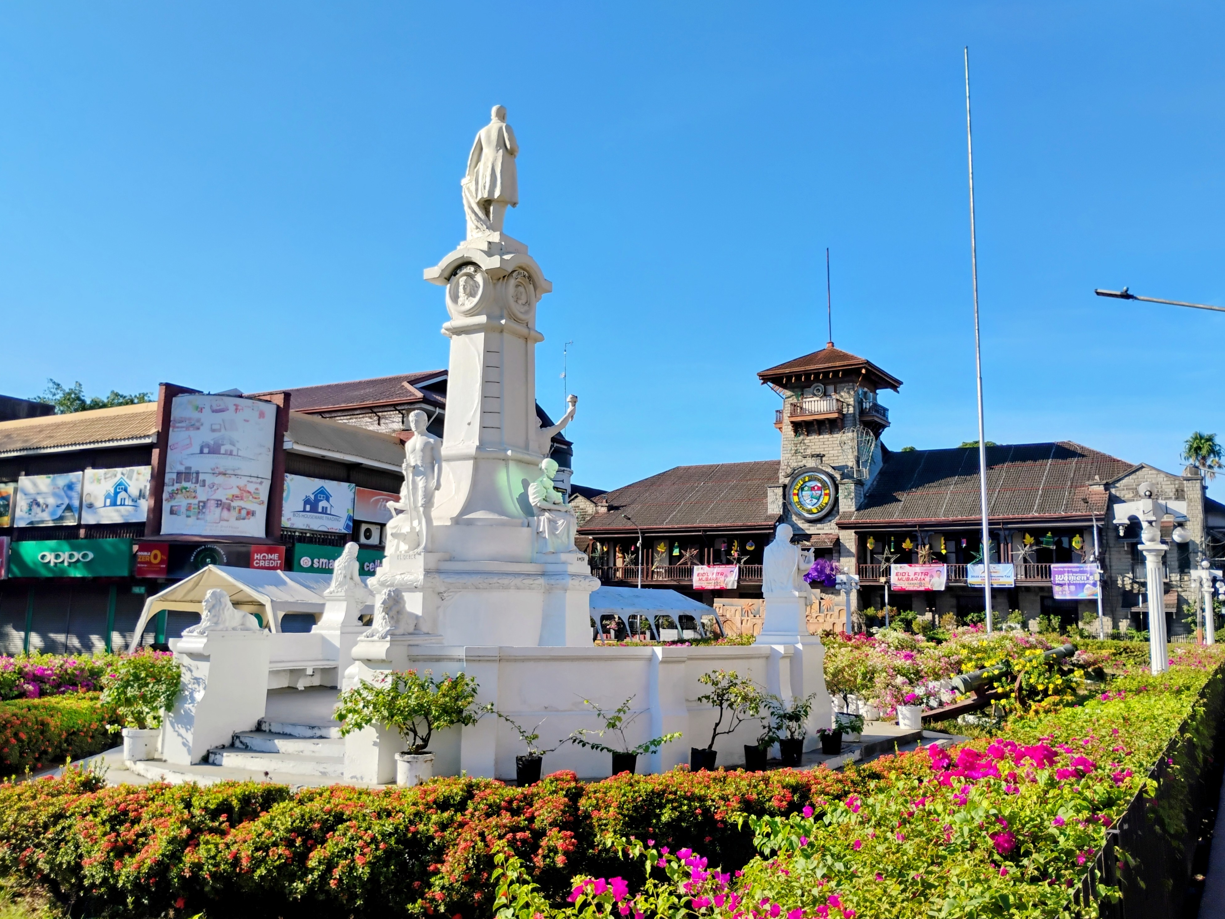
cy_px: 459
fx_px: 1026
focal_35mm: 29
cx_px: 622
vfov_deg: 48.2
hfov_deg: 61.7
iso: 100
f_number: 1.8
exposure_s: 1/873
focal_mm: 4.26
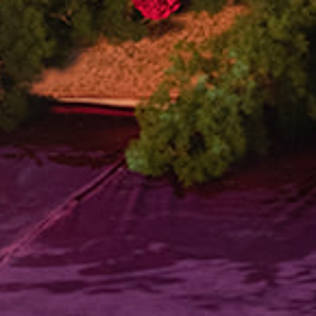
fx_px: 3966
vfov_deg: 4.3
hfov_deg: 4.4
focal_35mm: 384
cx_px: 914
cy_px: -826
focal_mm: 41
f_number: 2.5
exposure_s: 1/320
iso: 320
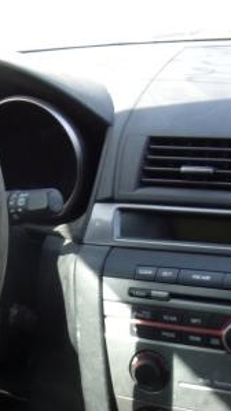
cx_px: 107
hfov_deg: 17.2
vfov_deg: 29.6
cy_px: 319
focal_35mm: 70
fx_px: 763
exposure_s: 1/70
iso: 80
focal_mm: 4.3
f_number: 3.3
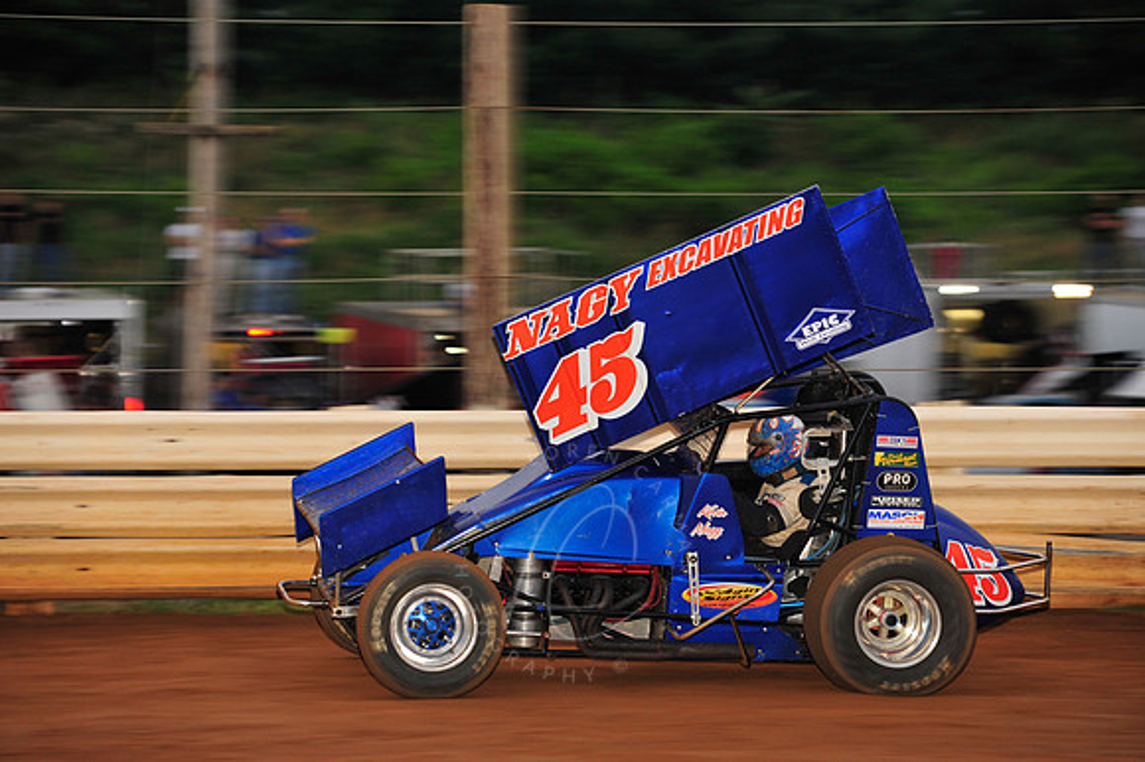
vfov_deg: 8.1
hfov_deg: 12.1
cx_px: 572
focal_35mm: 170
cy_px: 381
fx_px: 5404
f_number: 6.3
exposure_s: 1/320
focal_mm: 170
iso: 800
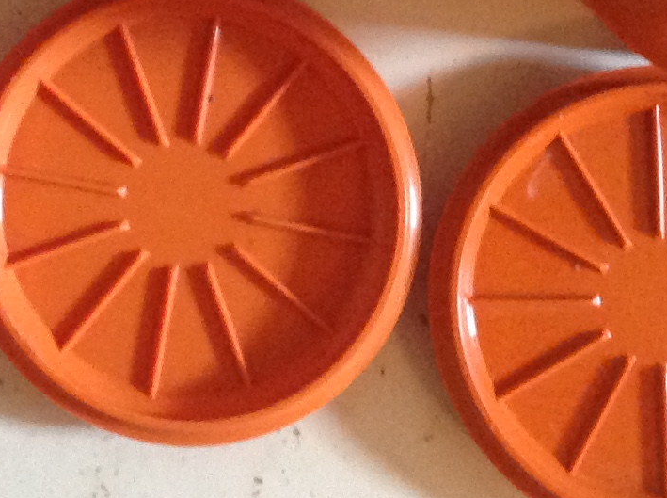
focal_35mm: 128
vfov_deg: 11.3
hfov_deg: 15.1
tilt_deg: -84.9
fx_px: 2462
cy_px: -124
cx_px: -28
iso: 400
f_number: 2.4
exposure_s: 1/15
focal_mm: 4.28
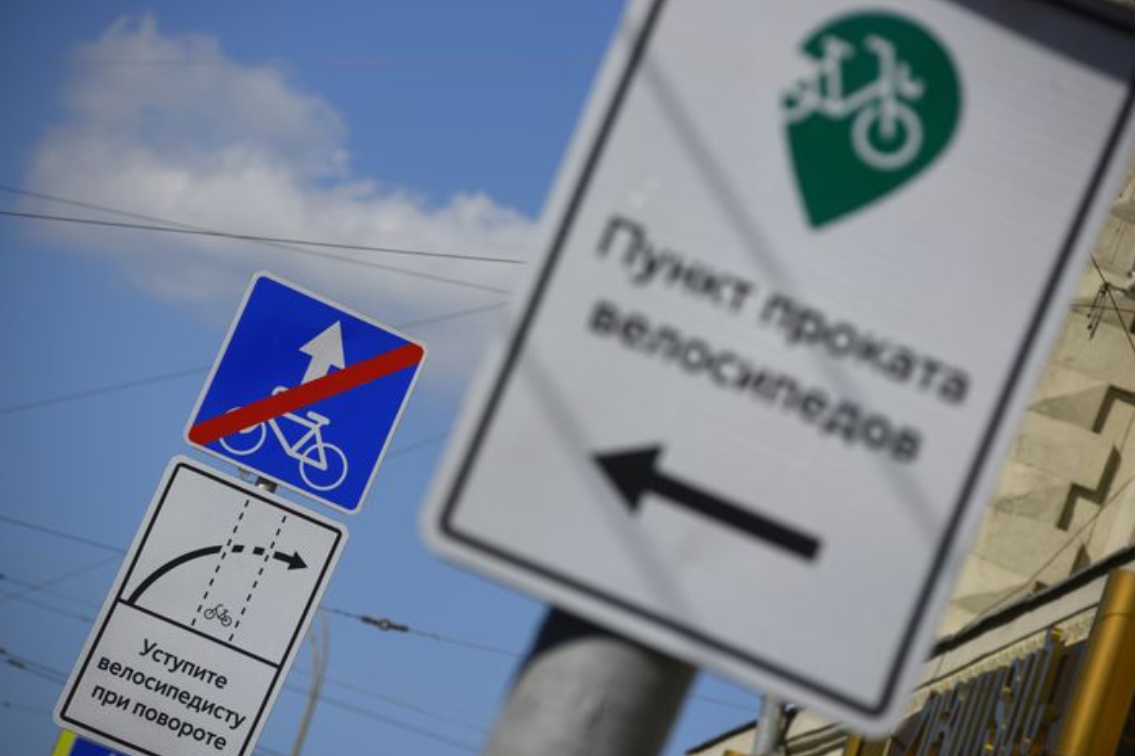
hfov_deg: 11.1
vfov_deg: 7.4
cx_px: 568
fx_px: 5862
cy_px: 379
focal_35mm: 186
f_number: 5.6
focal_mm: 185
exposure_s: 1/320
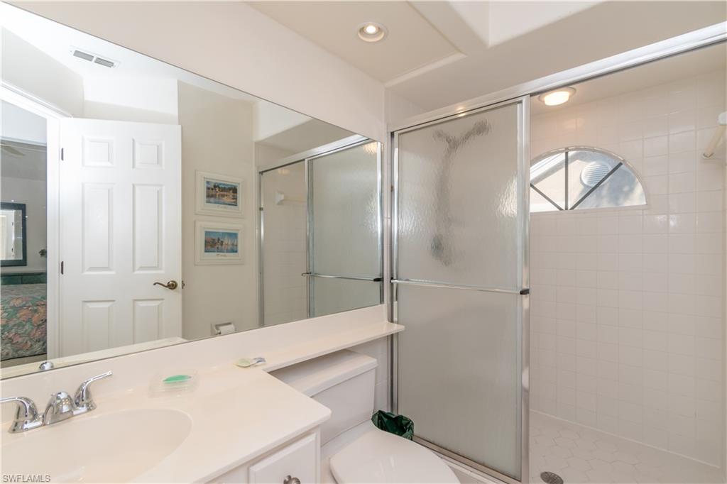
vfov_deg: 77.3
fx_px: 303
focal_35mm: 15
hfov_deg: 100.4
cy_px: 242
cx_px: 364
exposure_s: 1/60
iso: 200
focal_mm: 10
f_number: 8
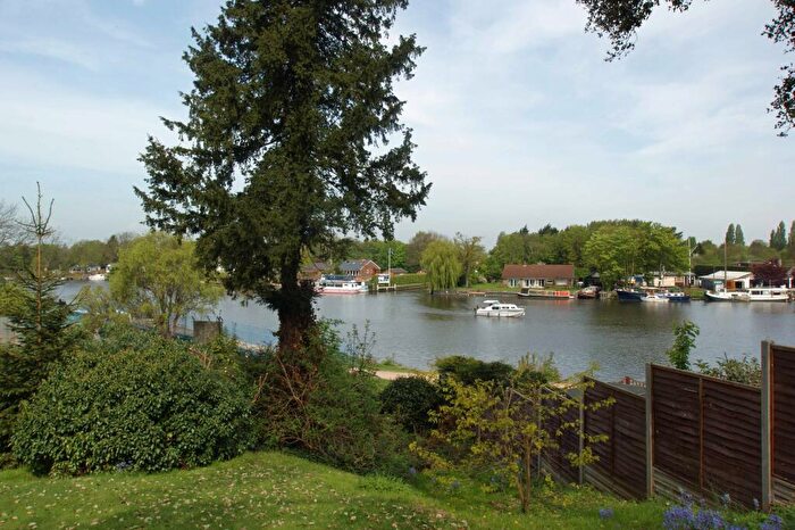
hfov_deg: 73.8
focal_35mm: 24
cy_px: 265
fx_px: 530
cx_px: 398
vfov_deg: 53.1
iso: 100
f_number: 11
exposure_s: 1/80
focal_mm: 16
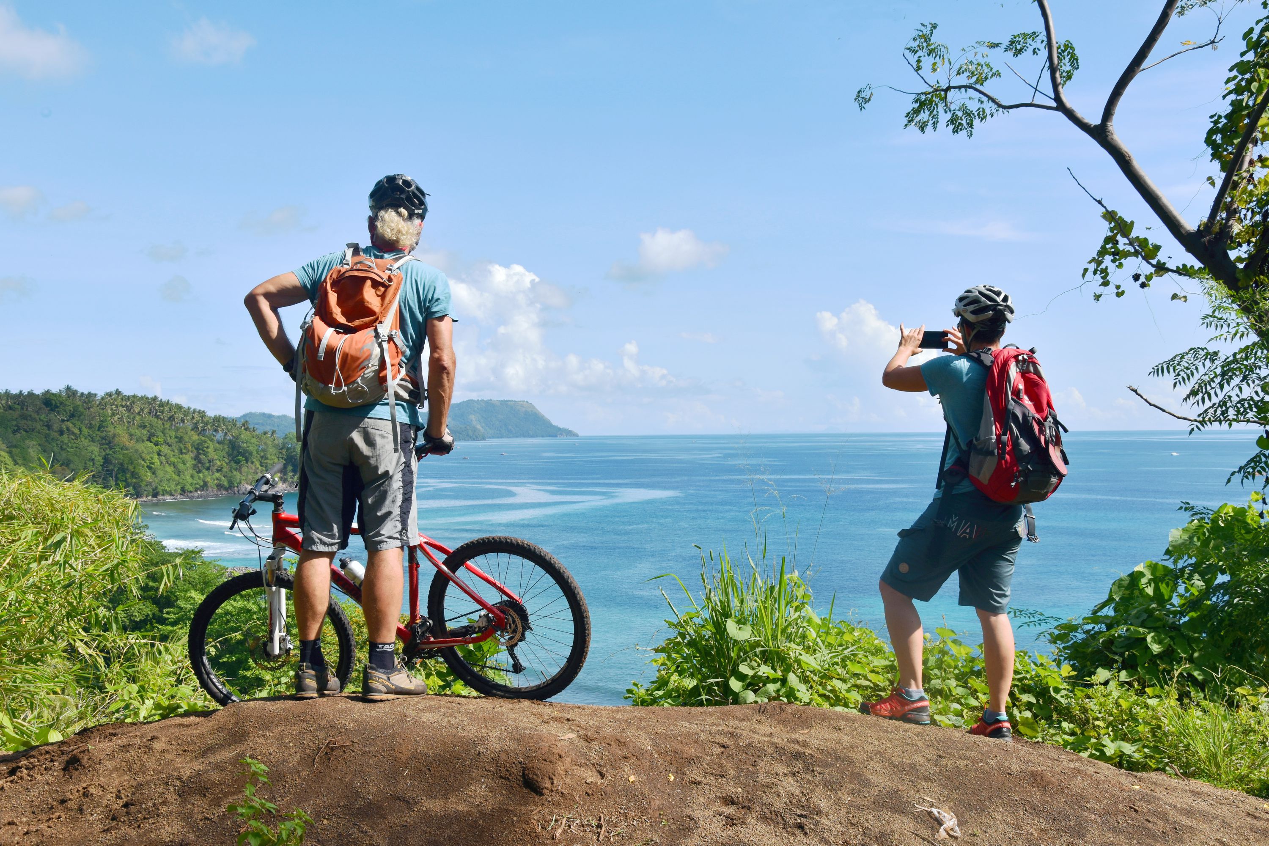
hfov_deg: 49.6
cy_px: 423
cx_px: 634
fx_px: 1375
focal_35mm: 39
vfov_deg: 34.2
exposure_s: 1/400
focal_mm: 26
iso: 200
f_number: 10
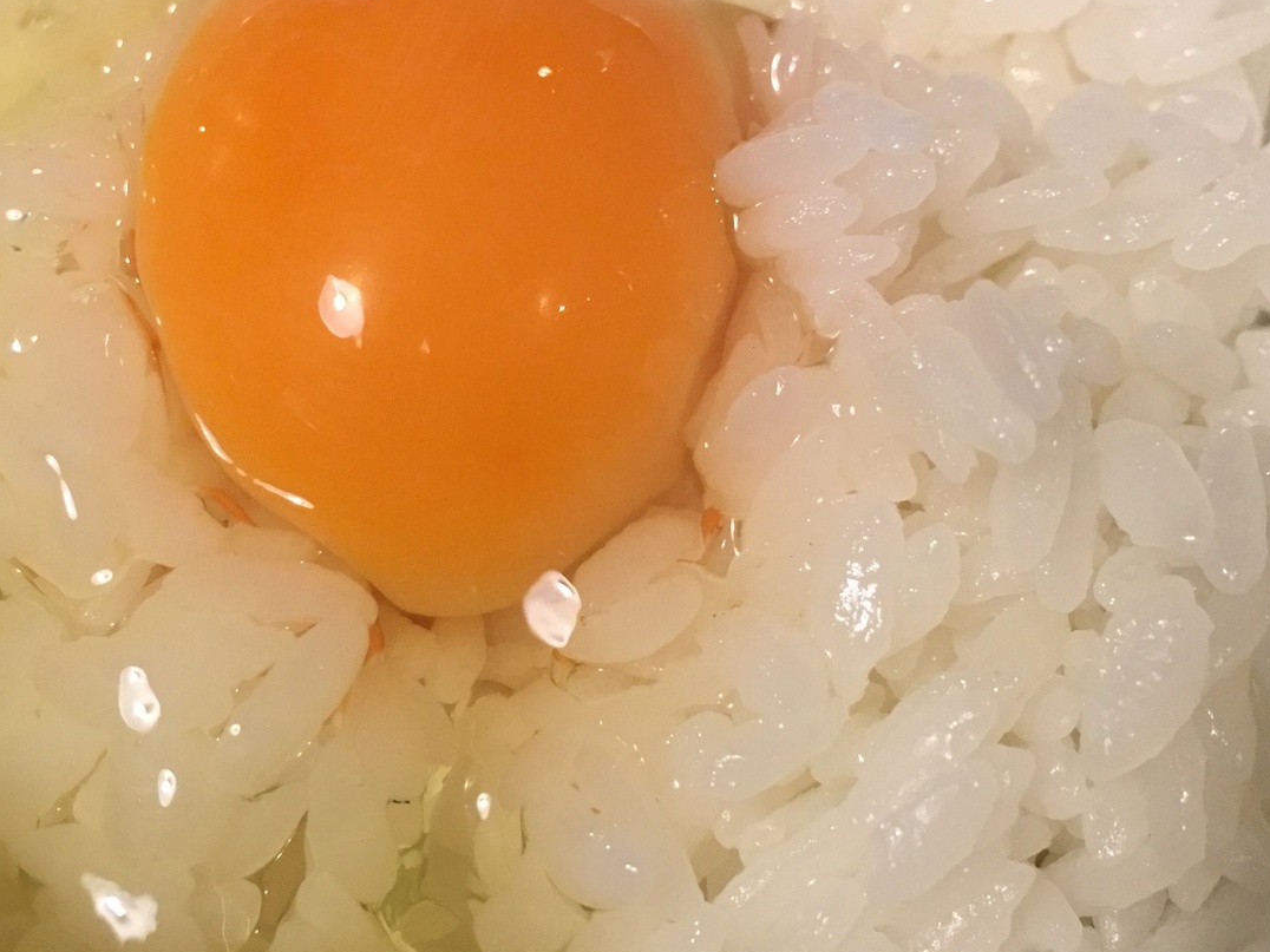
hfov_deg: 40.2
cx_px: 499
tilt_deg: -52.0
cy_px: 401
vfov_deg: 30.8
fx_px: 1724
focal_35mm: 47
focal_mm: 4.15
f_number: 2.2
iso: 100
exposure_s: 1/15
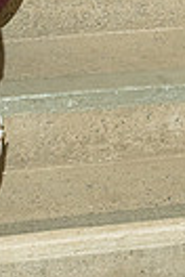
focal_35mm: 216
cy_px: -256
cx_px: -147
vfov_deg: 9.0
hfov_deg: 6.2
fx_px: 1665
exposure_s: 1/200
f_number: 5.6
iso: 400
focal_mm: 30
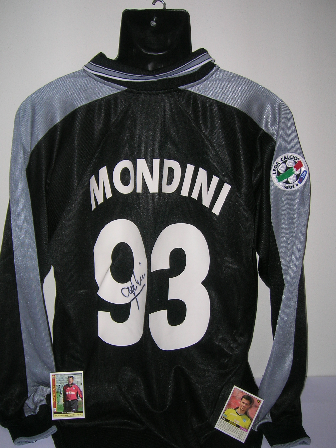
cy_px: 240
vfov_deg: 48.9
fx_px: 492
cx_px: 155
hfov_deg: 37.7
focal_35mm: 38
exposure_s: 1/60.1
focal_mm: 5.7
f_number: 2.9
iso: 50
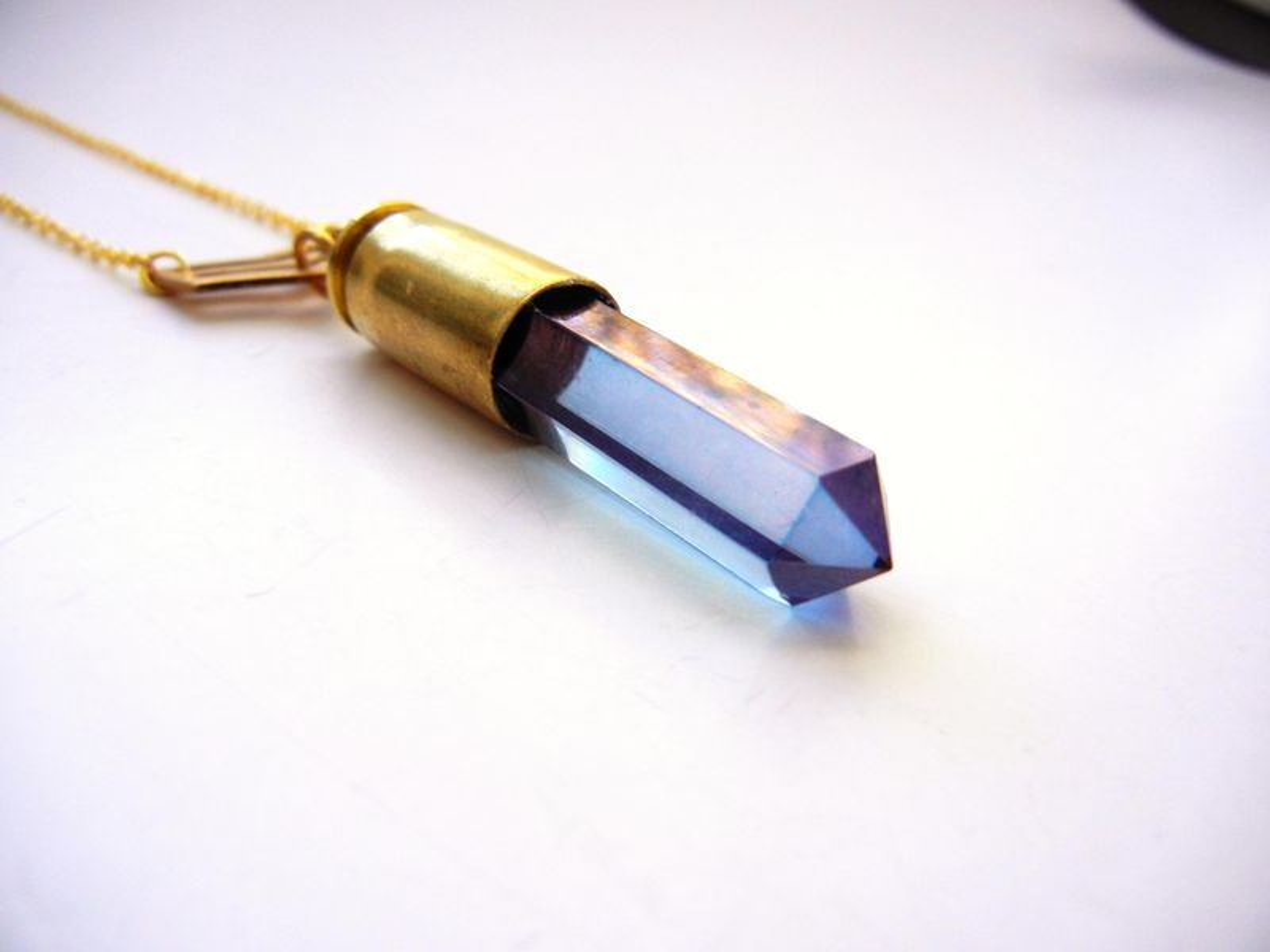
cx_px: 635
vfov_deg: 46.8
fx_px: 1101
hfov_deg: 60.0
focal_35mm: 30
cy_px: 476
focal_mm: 5.4
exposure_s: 1/32.3
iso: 160
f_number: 3.5
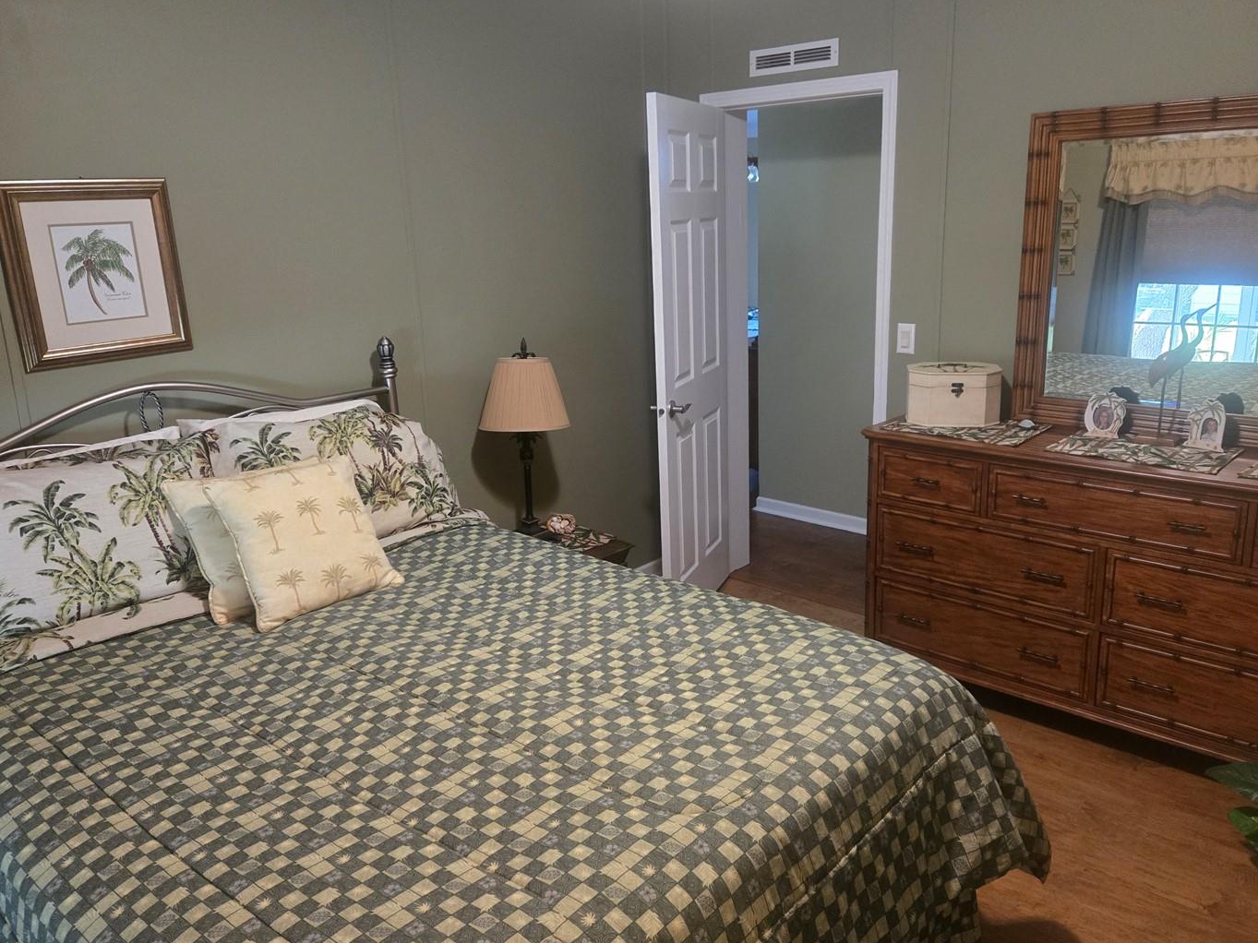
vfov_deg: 51.3
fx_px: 981
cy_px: 470
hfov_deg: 65.3
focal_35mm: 27
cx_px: 650
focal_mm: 5.4
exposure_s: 1/60
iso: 800
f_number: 1.8
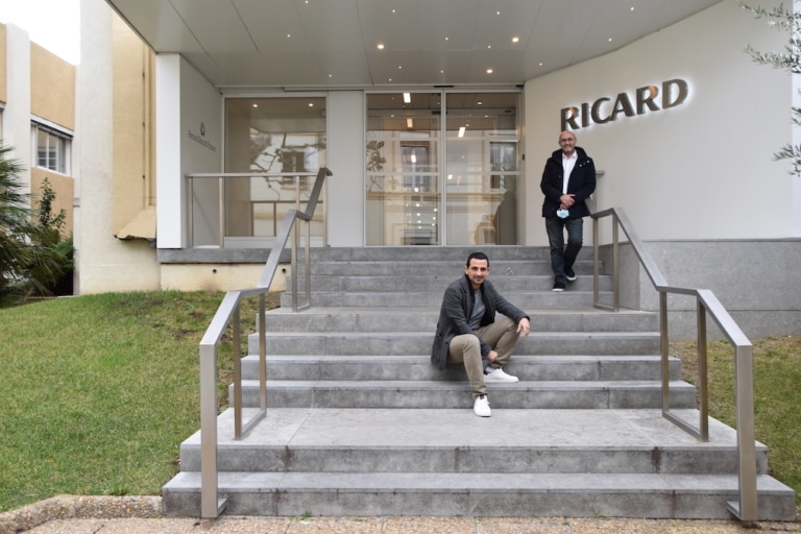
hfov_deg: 53.1
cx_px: 400
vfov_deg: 36.9
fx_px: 801
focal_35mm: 36
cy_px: 267
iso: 400
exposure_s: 1/250
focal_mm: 24
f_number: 5.6
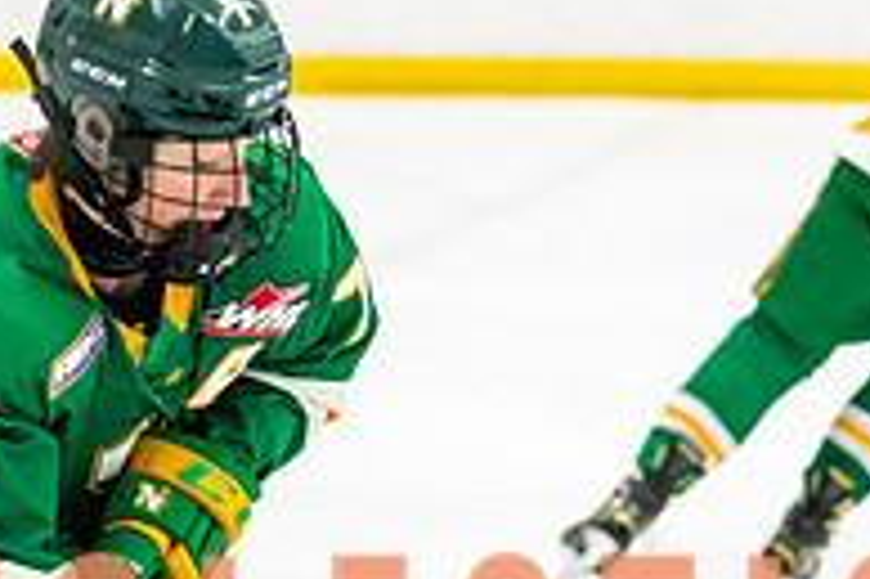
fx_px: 7051
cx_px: 480
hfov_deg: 7.1
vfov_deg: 4.7
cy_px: 633
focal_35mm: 292
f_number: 2.8
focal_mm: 92
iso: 3200
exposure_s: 1/800
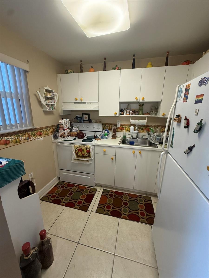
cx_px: 104
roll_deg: -1.5
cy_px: 139
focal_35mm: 14
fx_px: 113
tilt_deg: -14.4
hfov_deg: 85.7
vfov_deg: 102.1
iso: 250
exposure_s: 1/120
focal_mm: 2.22
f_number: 2.2
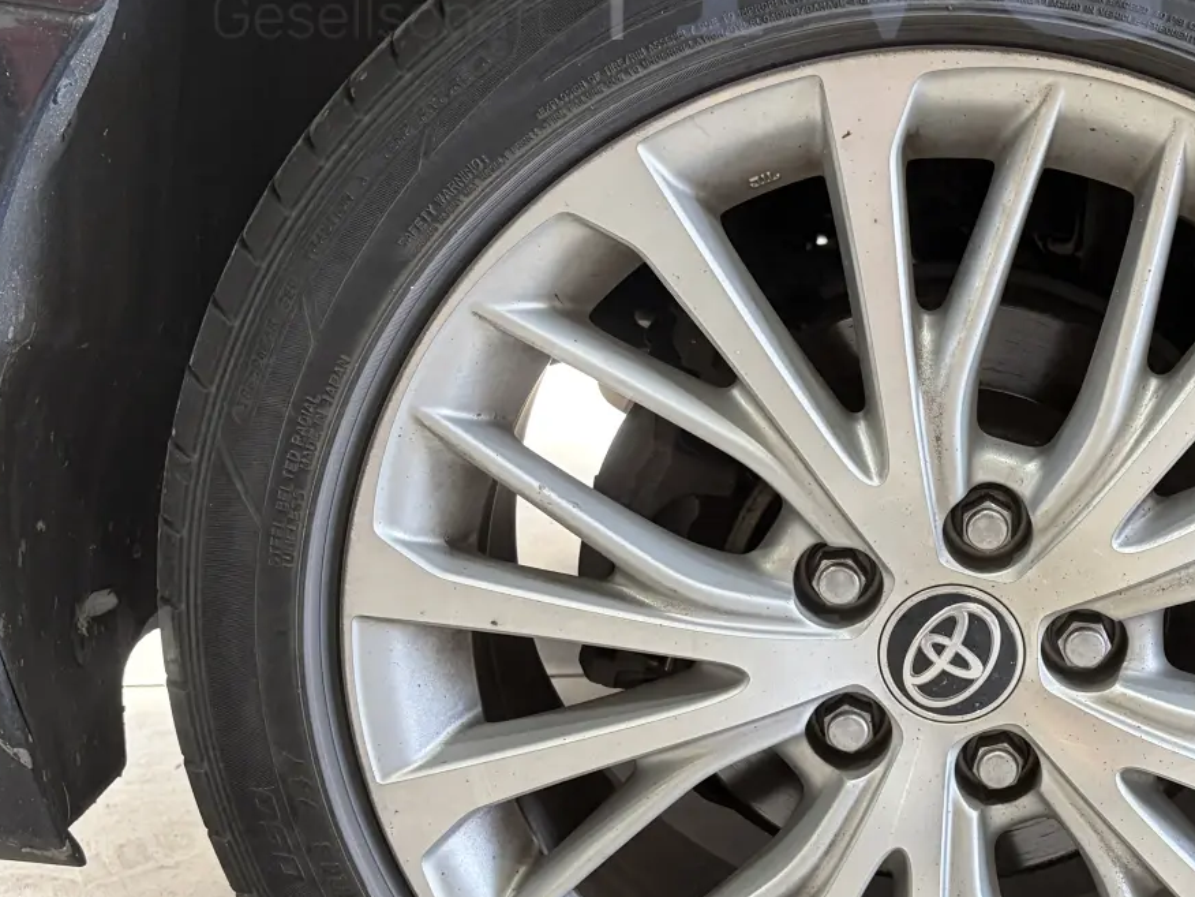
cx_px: 984
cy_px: 623
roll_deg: +3.1
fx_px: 1968
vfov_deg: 25.5
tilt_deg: -20.6
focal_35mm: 57
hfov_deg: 32.7
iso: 125
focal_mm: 5.96
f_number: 1.6
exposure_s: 1/50
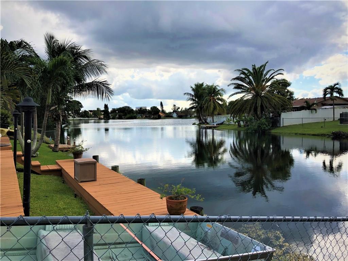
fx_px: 292
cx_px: 174
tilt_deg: -2.2
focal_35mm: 29
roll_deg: +0.9
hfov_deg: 61.7
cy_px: 130
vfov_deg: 48.2
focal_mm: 3.99
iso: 20
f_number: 1.8
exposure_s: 1/1333
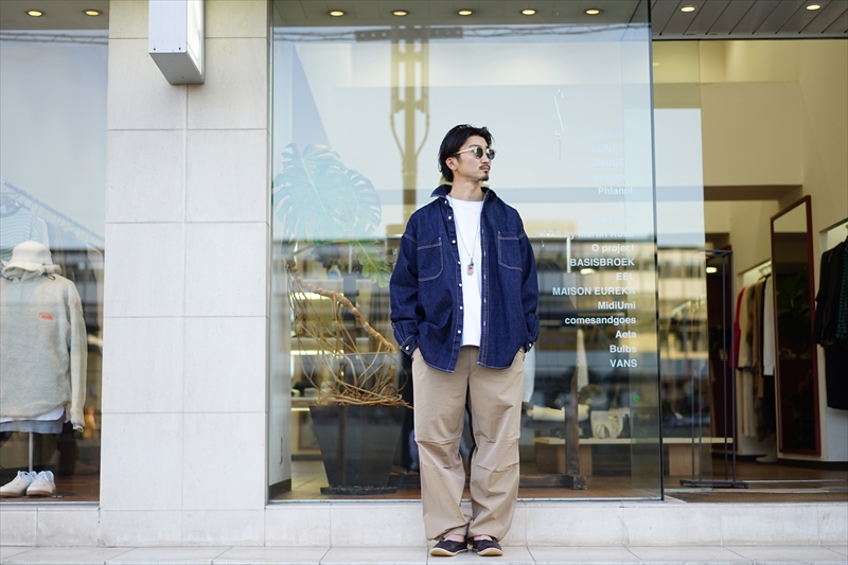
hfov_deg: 36.3
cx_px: 424
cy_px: 282
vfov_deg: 24.6
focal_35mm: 55
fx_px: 1295
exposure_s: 1/200
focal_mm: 55
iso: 100
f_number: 2
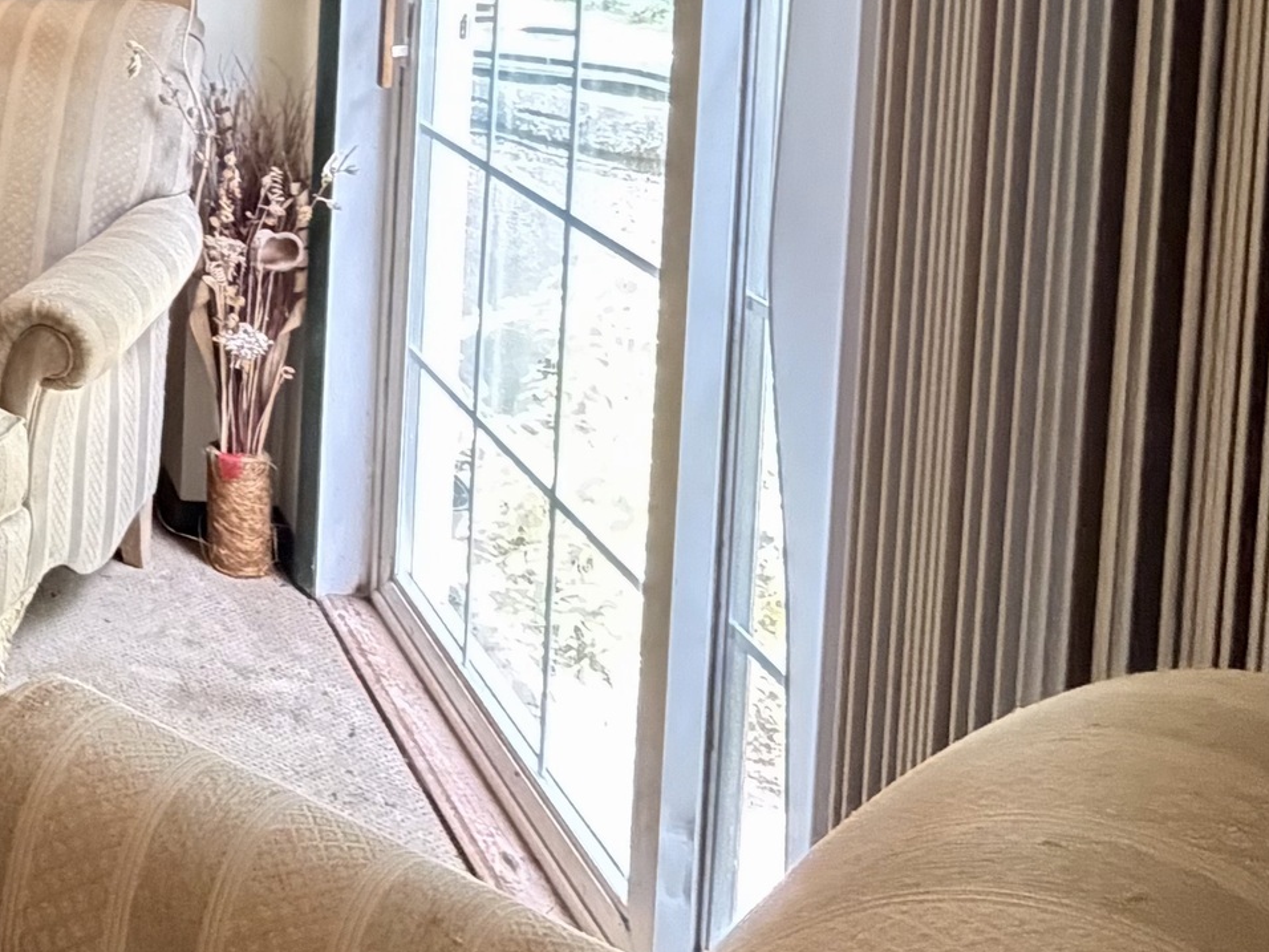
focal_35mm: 45
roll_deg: -0.5
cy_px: -159
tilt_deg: -2.8
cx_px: -478
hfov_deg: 30.5
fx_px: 1650
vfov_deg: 28.4
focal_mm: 2.22
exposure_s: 1/60
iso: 800
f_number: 2.2
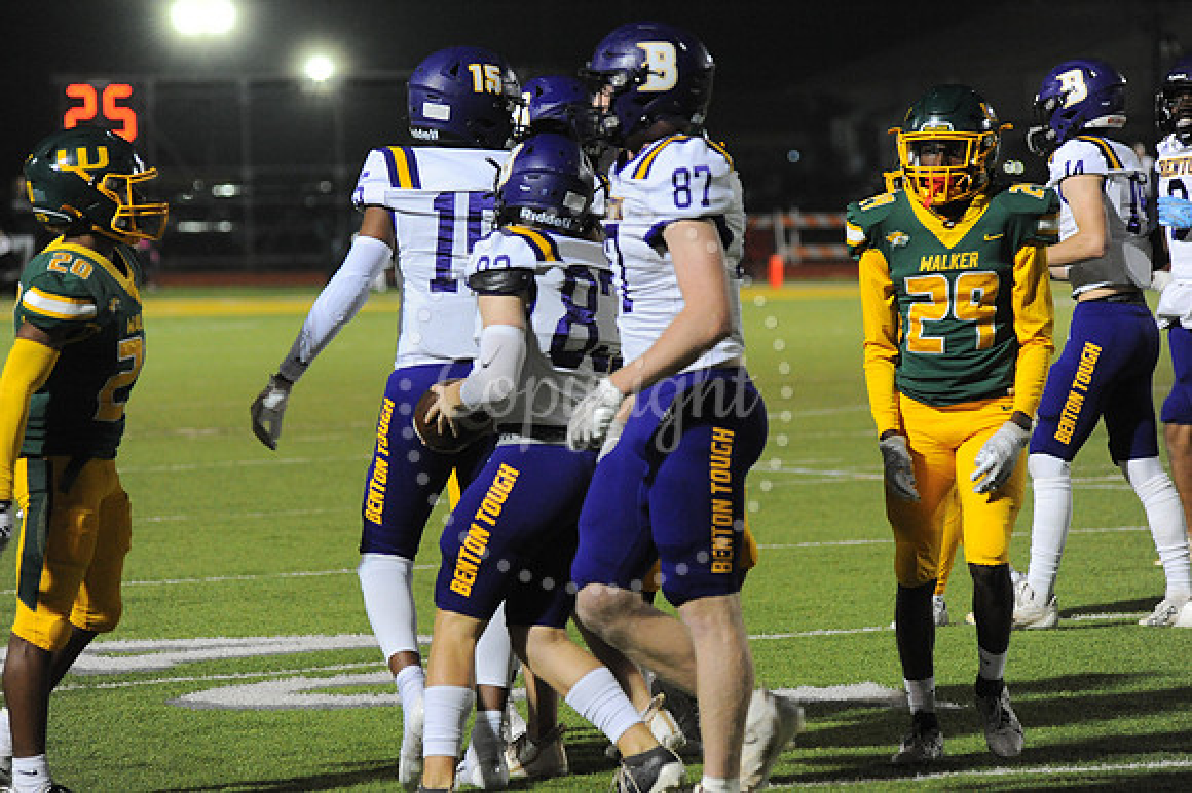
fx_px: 6618
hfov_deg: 10.3
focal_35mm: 200
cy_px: 396
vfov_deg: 6.9
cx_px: 596
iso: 4000
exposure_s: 1/200
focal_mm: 200
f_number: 5.6
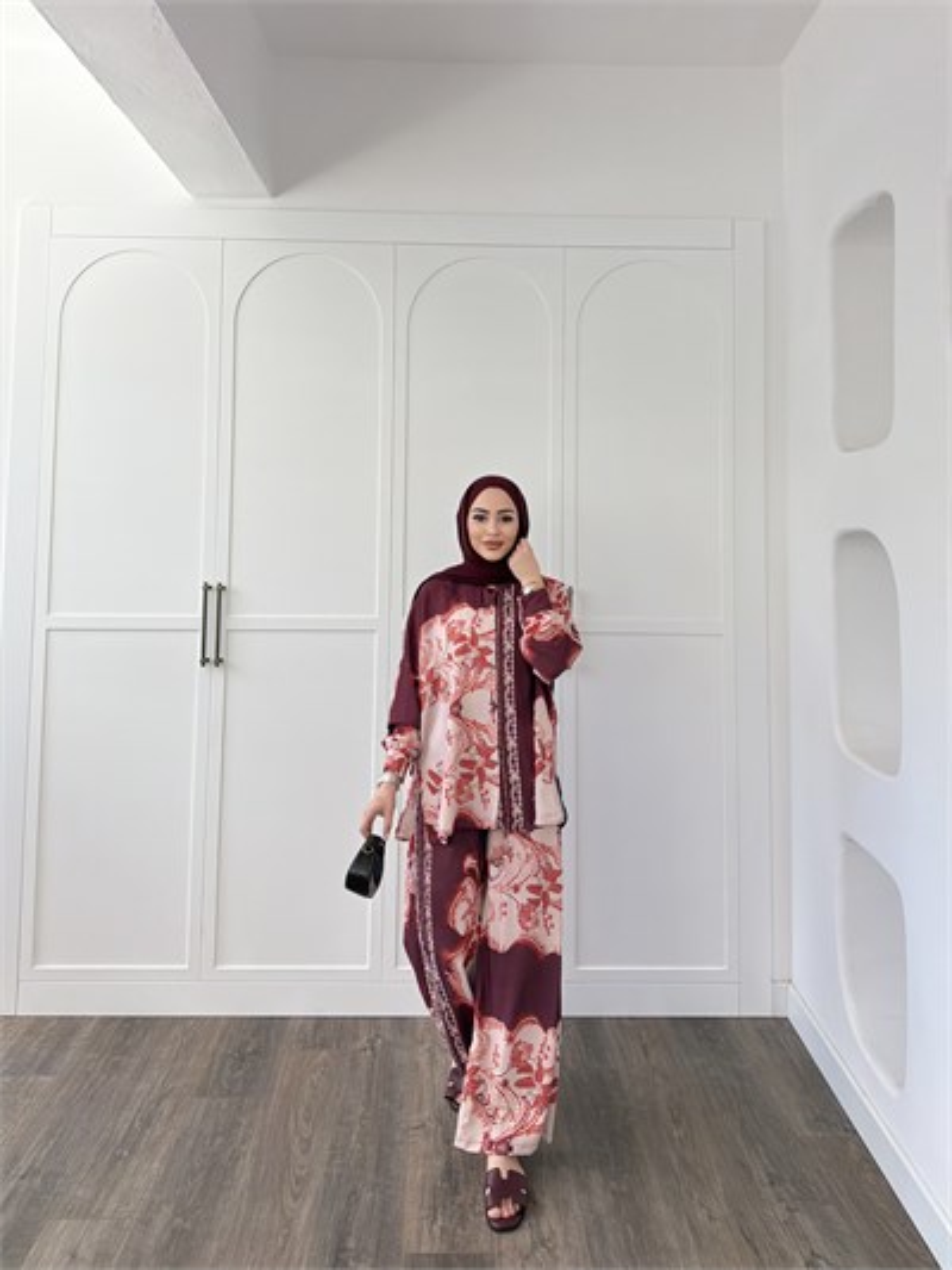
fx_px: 880
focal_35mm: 24
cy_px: 635
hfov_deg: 56.8
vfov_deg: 71.6
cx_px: 476
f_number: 1.78
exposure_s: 1/1522
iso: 320
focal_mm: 6.76
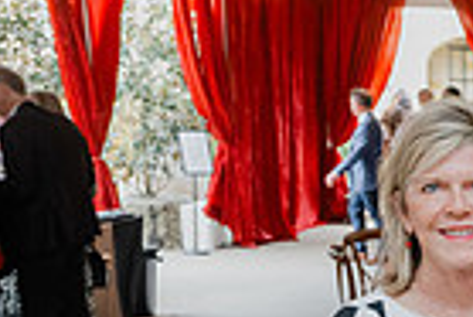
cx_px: 902
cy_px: 329
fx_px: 1315
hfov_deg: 16.4
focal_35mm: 100
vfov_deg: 13.5
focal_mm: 24
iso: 2000
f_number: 4
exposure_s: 1/160
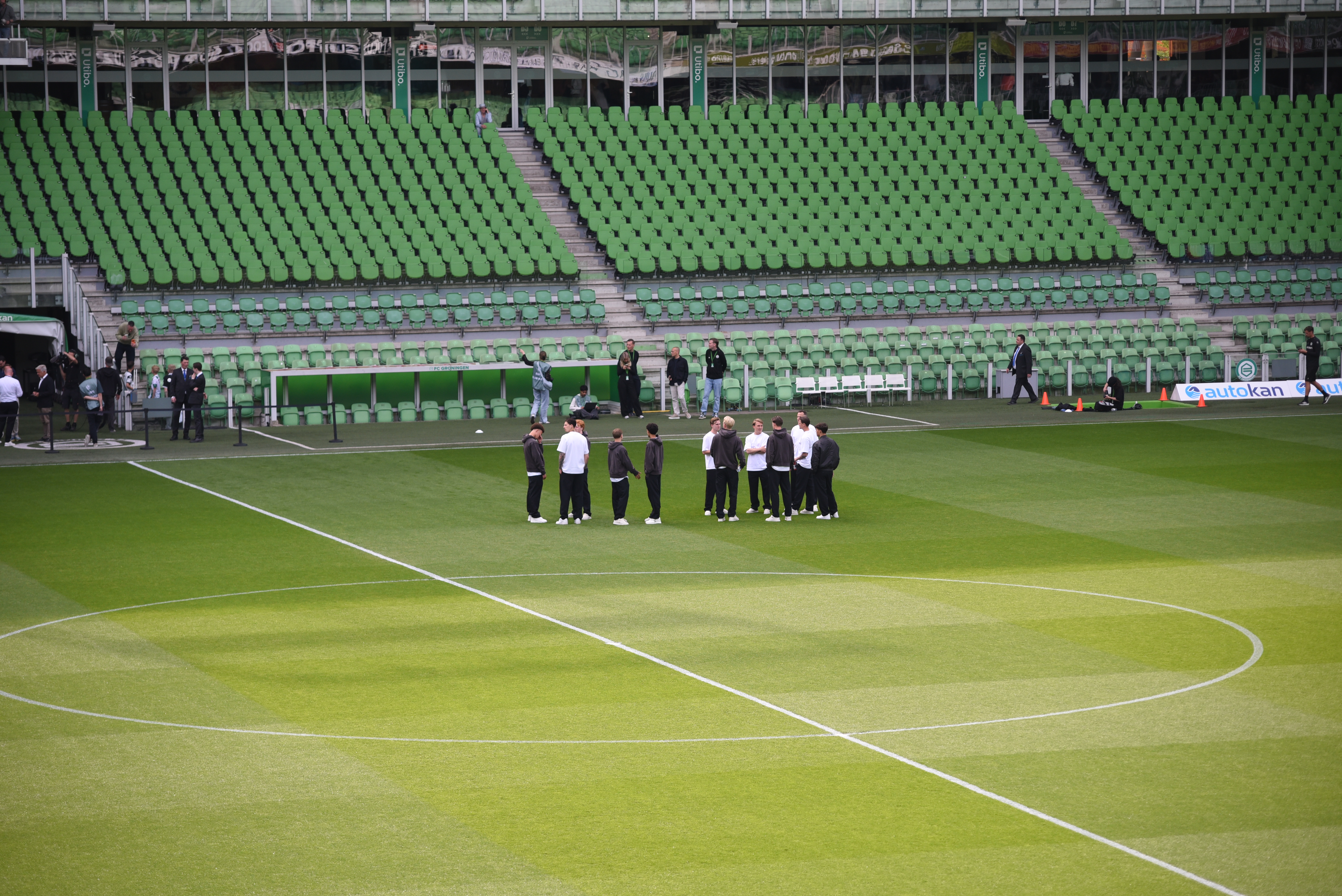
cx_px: 671
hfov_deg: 17.6
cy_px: 448
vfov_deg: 11.8
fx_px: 4326
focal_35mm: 116
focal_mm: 116
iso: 640
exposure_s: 1/2500
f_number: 2.8
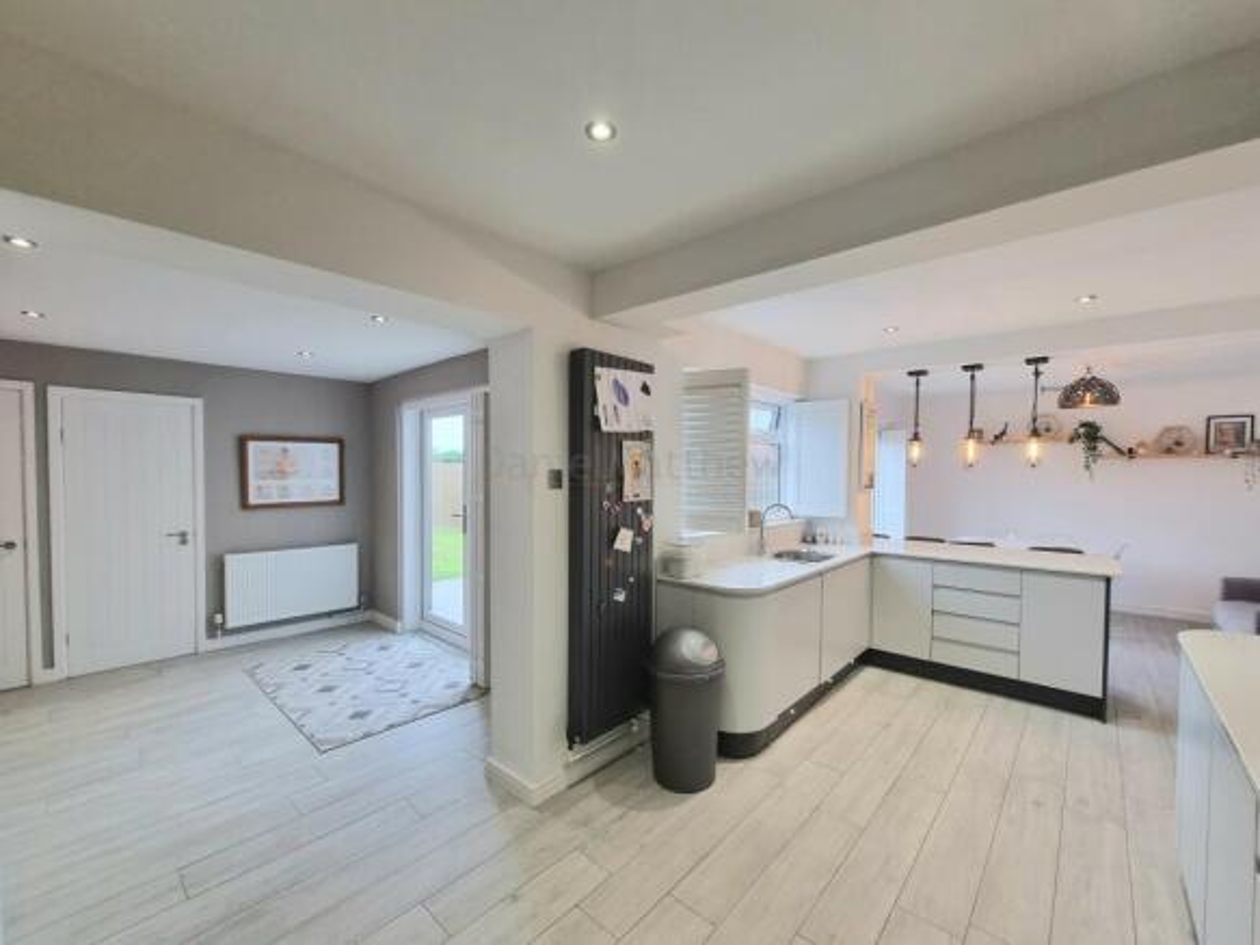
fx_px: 473
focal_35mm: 13
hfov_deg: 106.2
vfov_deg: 89.9
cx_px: 630
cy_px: 472
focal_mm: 2.2
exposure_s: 1/60.2
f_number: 2.2
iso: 200
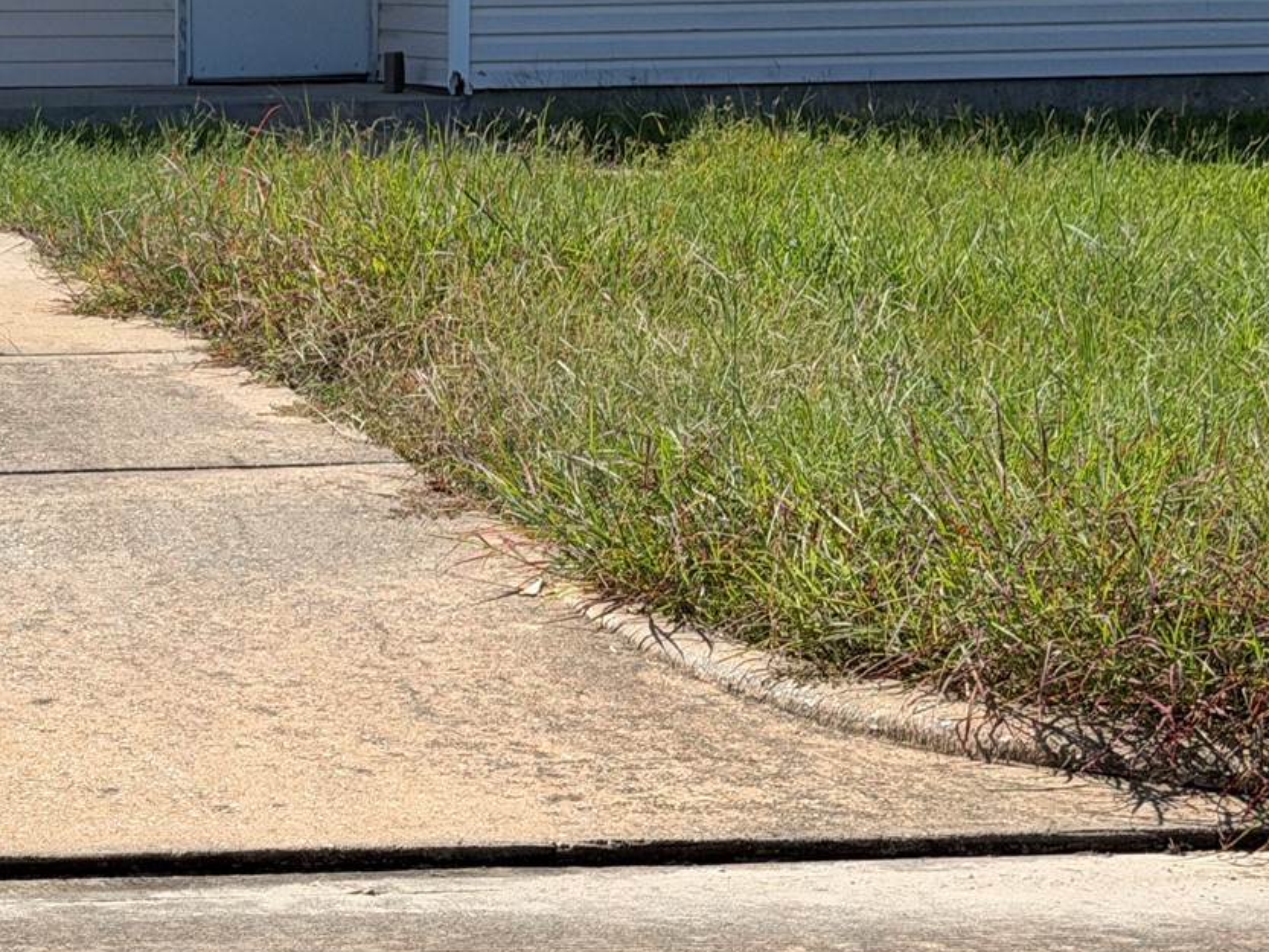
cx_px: -219
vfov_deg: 12.6
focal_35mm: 118
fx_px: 4326
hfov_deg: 16.1
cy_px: 460
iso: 64
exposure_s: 1/4587
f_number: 1.78
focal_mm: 6.76
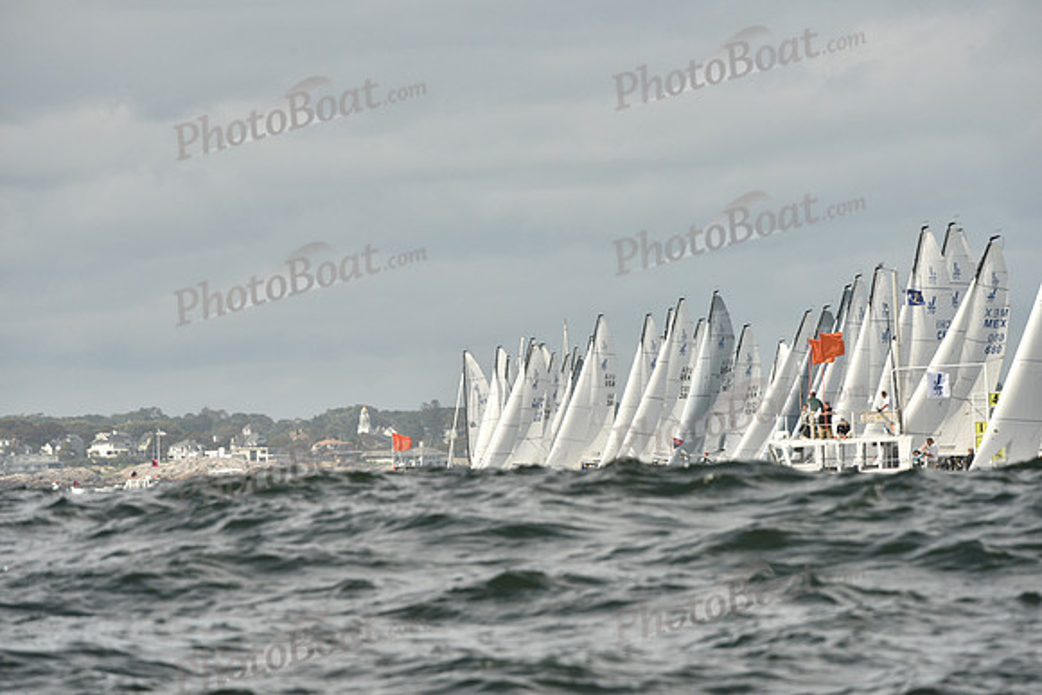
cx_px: 521
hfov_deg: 5.2
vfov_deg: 3.4
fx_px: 11580
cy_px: 348
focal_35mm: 400
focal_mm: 400
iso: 400
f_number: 9
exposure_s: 1/1250
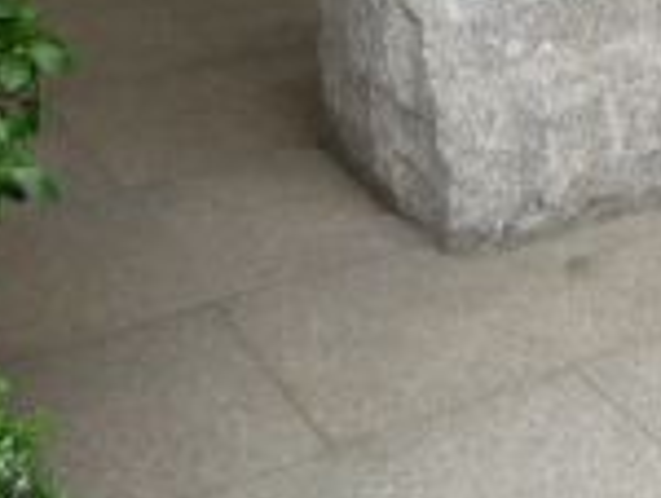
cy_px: -410
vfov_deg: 13.3
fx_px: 1913
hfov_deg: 17.9
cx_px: 934
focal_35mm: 100
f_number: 2.8
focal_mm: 4.4
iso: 100
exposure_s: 1/40
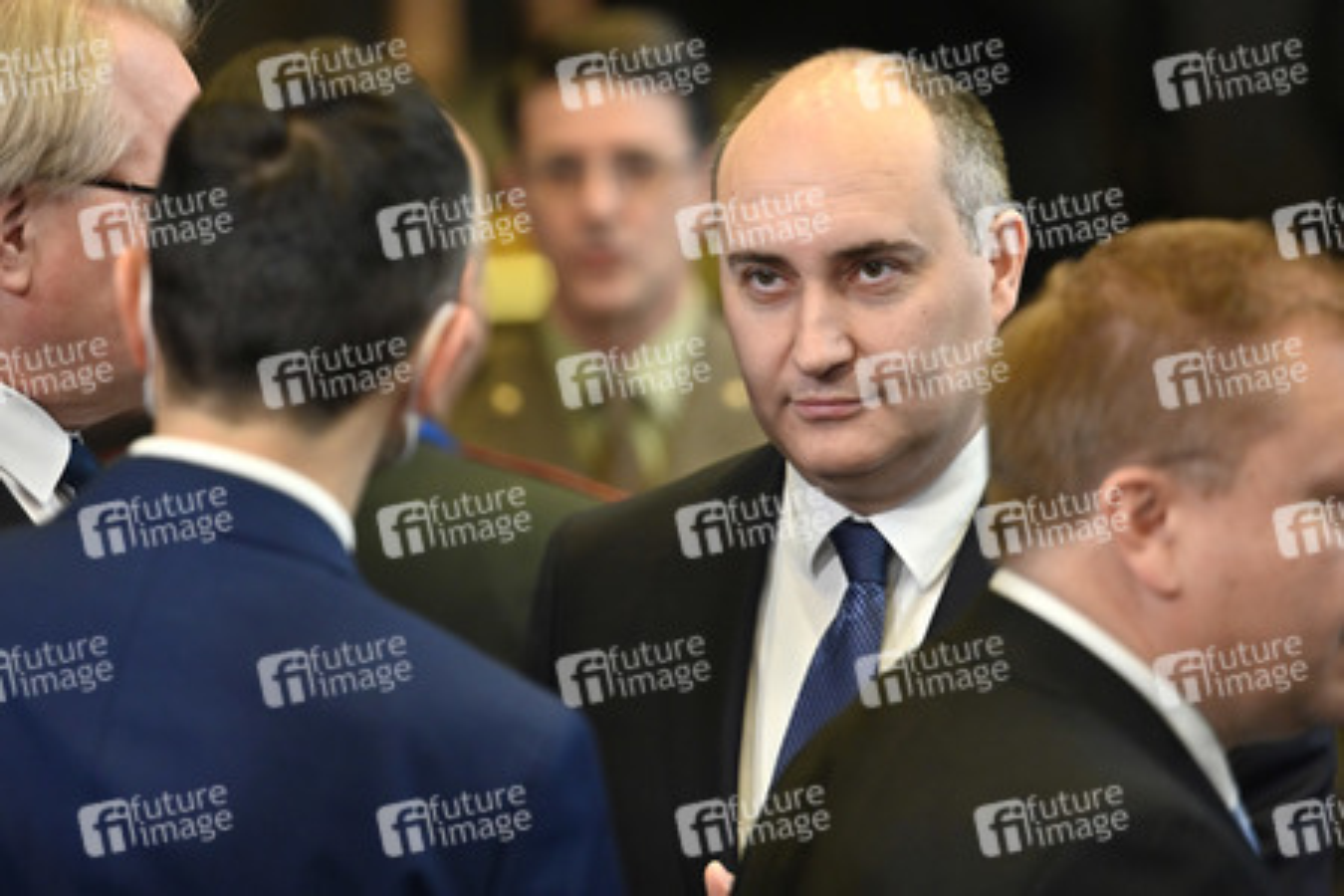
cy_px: 448
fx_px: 7466
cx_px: 672
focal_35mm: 200
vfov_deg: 6.9
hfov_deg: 10.3
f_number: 2.8
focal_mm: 200
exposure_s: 1/400
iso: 1600
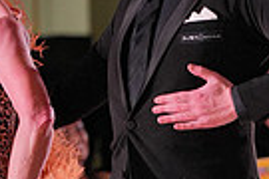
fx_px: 4446
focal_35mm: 595
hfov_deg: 3.5
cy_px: 253
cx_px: 5
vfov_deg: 2.3
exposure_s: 1/500
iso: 2500
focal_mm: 138
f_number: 4
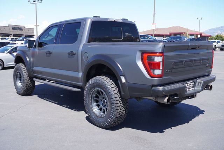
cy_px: 75
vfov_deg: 35.6
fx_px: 234
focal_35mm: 38
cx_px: 112
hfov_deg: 51.2
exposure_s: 1/160
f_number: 6.3
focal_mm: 25
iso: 100
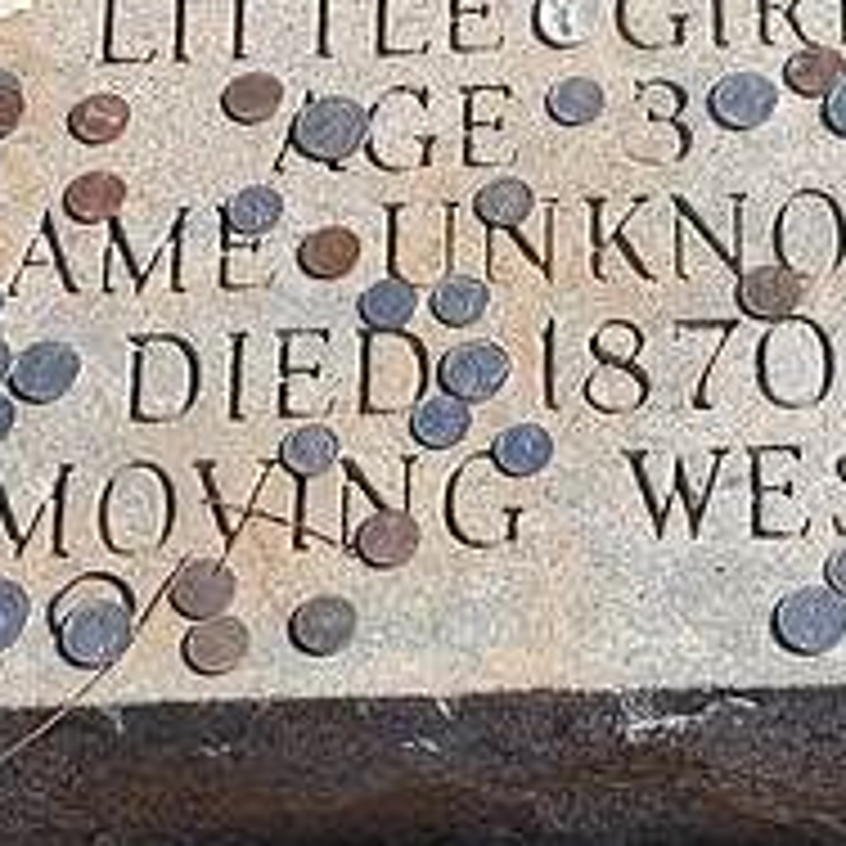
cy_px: 146
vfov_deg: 11.7
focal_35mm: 149
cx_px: 639
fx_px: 4120
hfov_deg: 11.7
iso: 200
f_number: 11
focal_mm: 38
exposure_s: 1/125
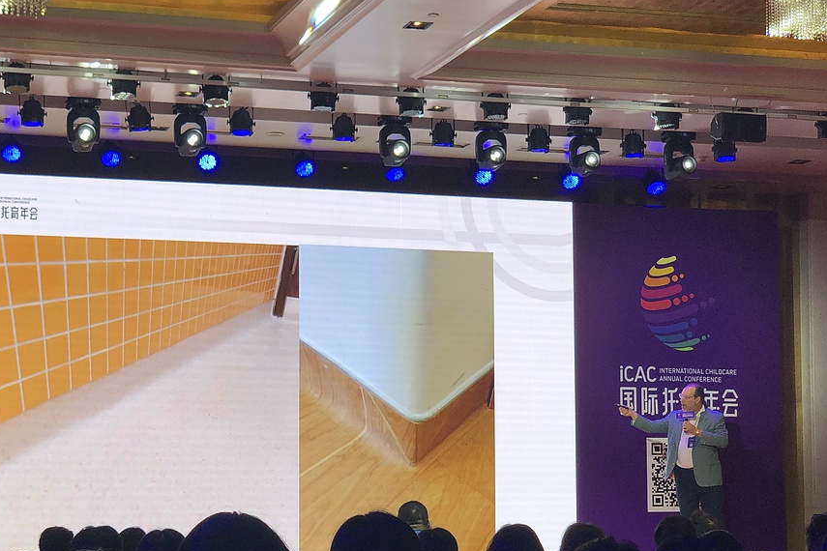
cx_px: 295
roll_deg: +0.9
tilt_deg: +2.8
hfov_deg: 25.0
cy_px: 392
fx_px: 1861
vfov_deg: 16.8
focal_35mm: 81
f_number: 2.4
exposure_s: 1/120
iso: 25
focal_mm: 6
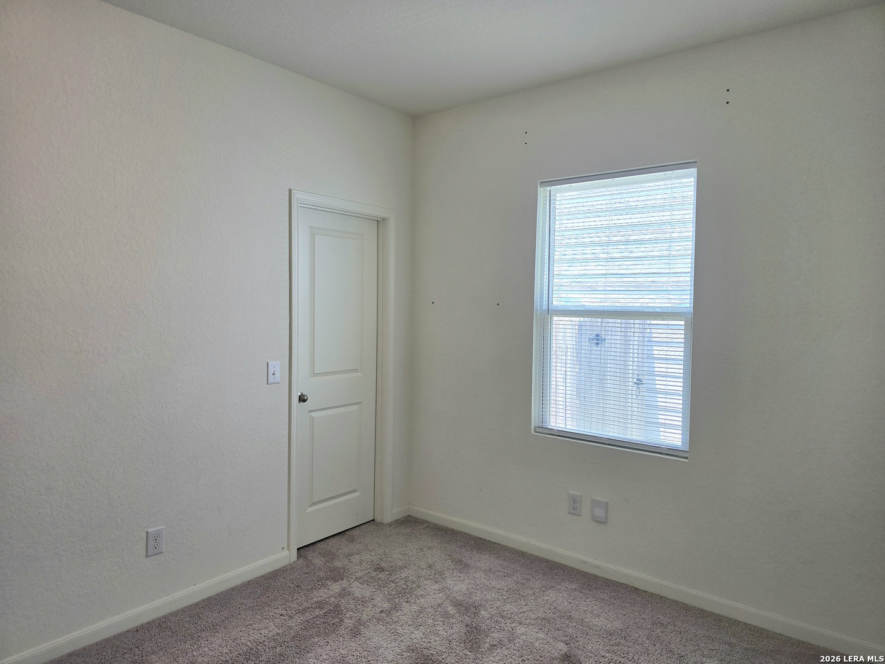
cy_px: 332
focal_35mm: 23
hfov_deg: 73.9
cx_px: 442
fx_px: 588
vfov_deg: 58.9
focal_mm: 6.3
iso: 50
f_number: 1.7
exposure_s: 1/120
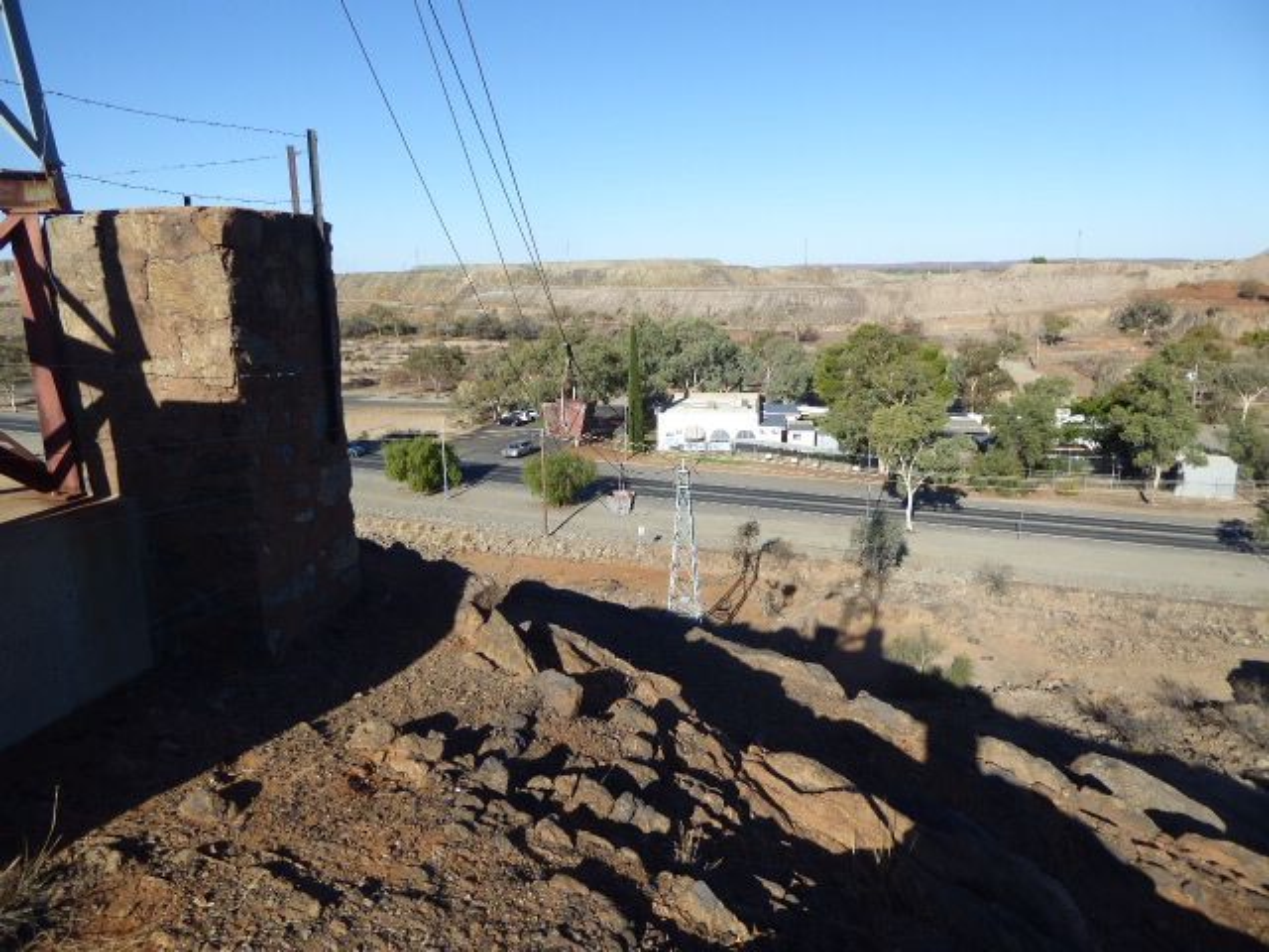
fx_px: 916
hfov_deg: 69.4
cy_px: 476
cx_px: 634
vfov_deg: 54.9
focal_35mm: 25
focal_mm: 4.3
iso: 80
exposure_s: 1/800
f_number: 3.3
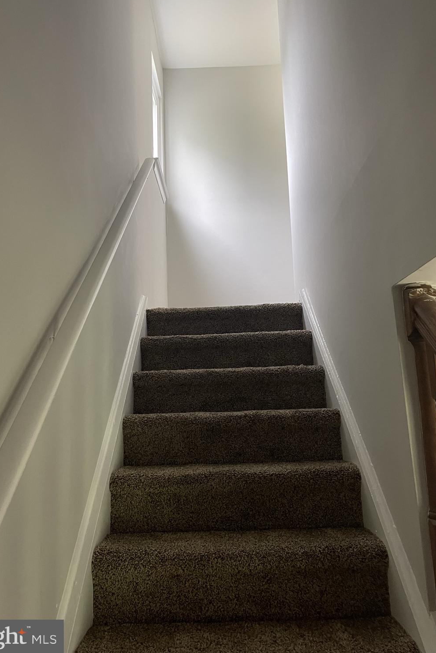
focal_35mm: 28
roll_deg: +2.9
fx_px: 509
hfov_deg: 46.4
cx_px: 208
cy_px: 317
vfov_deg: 65.5
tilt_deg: +13.4
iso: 250
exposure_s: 1/60
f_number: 1.6
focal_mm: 4.2
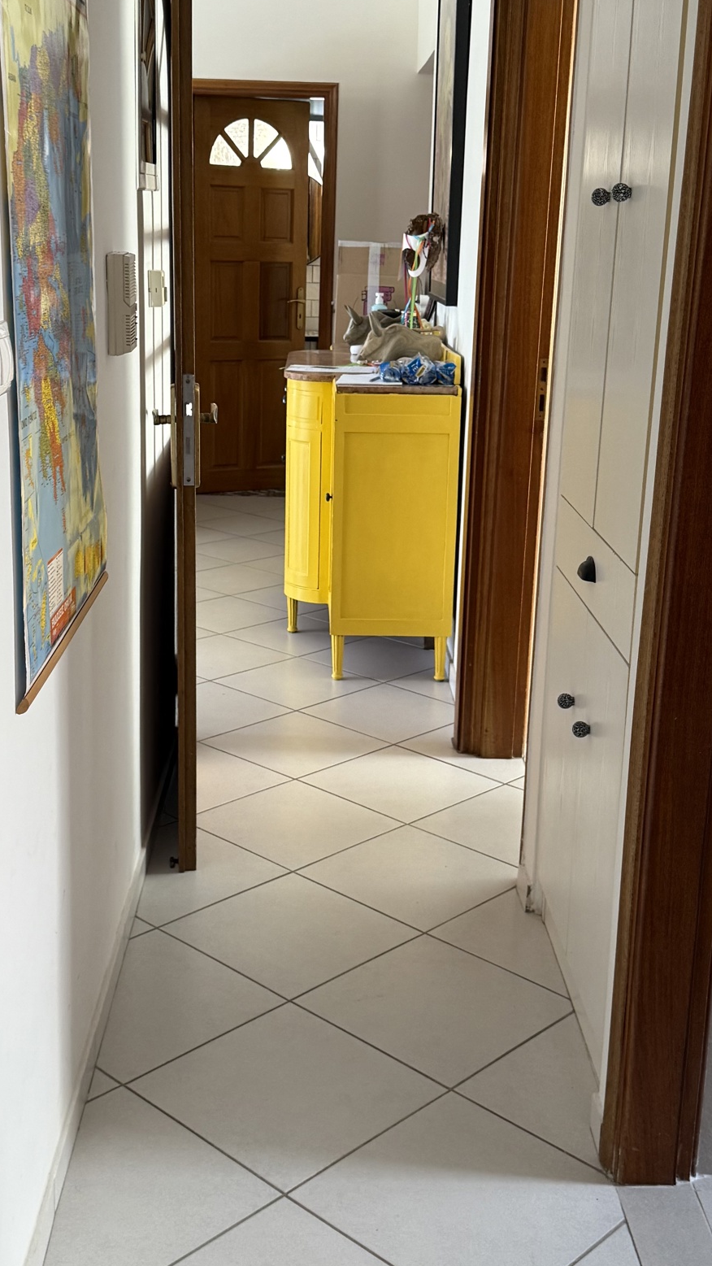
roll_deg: -3.0
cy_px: 599
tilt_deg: -15.1
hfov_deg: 27.7
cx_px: 354
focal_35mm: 43
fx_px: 1443
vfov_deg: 47.3
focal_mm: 6.76
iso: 200
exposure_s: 1/70
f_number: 1.78
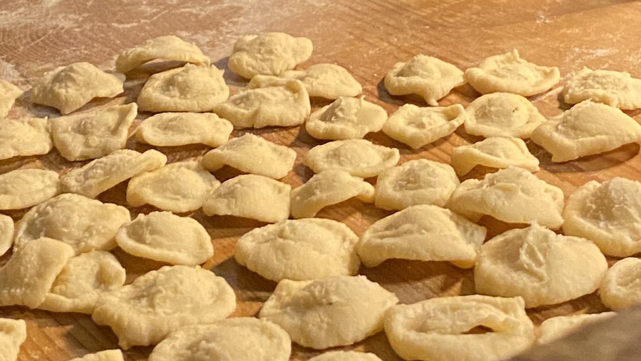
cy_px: -190
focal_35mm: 86
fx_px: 1462
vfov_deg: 13.2
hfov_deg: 24.7
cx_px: 309
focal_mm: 4.25
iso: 500
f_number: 1.8
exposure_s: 1/40
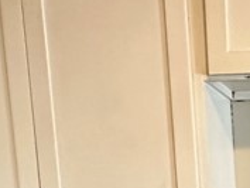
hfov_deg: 21.1
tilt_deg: -6.7
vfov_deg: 16.7
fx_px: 585
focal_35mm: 81
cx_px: 353
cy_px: 277
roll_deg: +1.5
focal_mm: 2.22
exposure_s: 1/60
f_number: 2.2
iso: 640
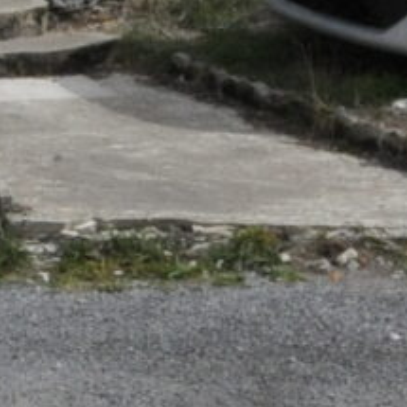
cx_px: -443
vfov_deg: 9.7
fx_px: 2322
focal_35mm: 175
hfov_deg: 9.3
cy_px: -225
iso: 800
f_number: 13
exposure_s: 1/640
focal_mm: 11.5
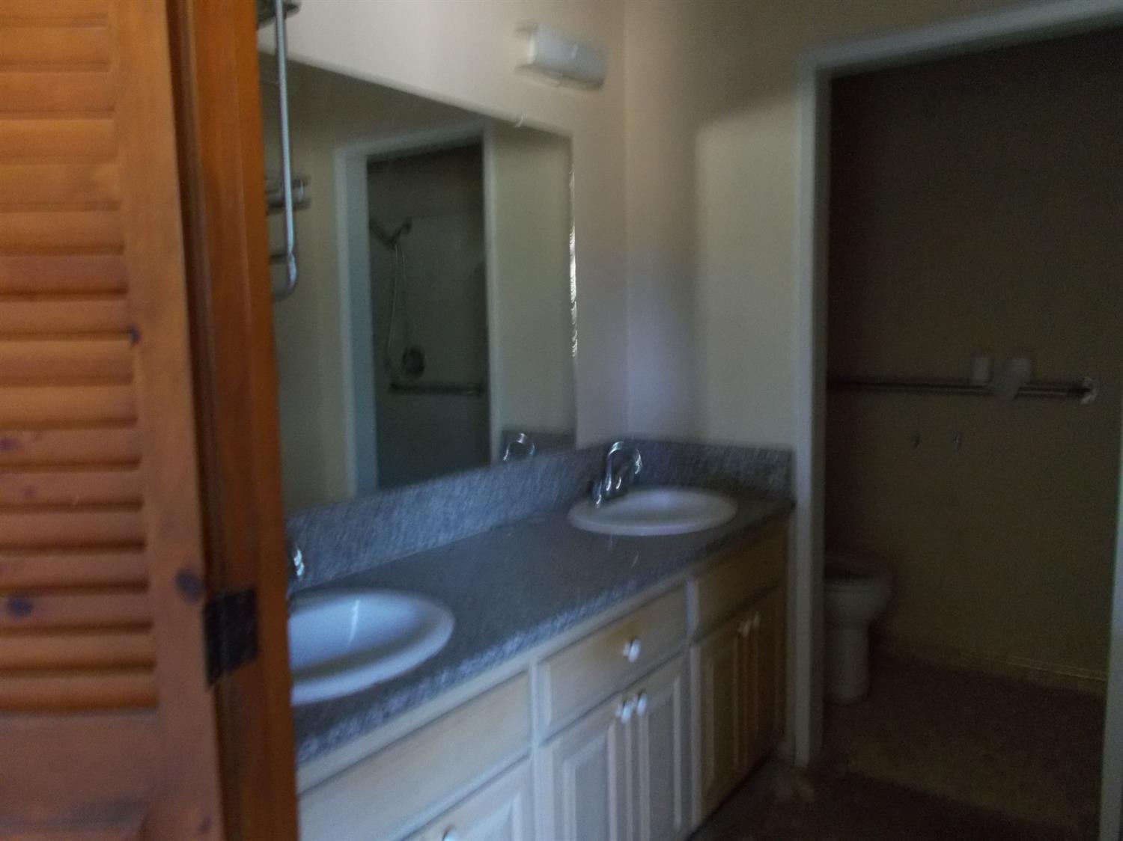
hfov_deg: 67.3
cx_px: 562
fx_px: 843
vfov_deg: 53.0
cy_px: 420
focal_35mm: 26
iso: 400
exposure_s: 1/8
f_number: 3.2
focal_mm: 4.6
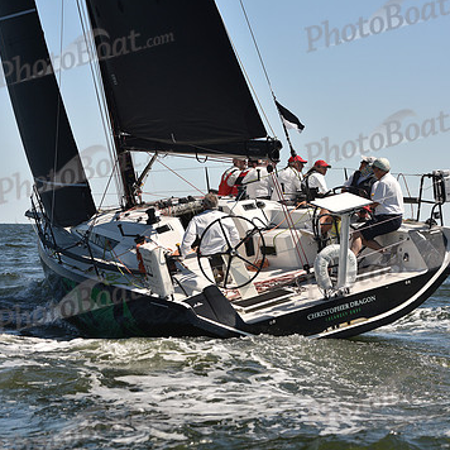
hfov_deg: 17.9
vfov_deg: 17.9
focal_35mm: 97
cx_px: 240
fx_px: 1427
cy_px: 219
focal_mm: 70
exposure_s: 1/1600
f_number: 4.5
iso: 250
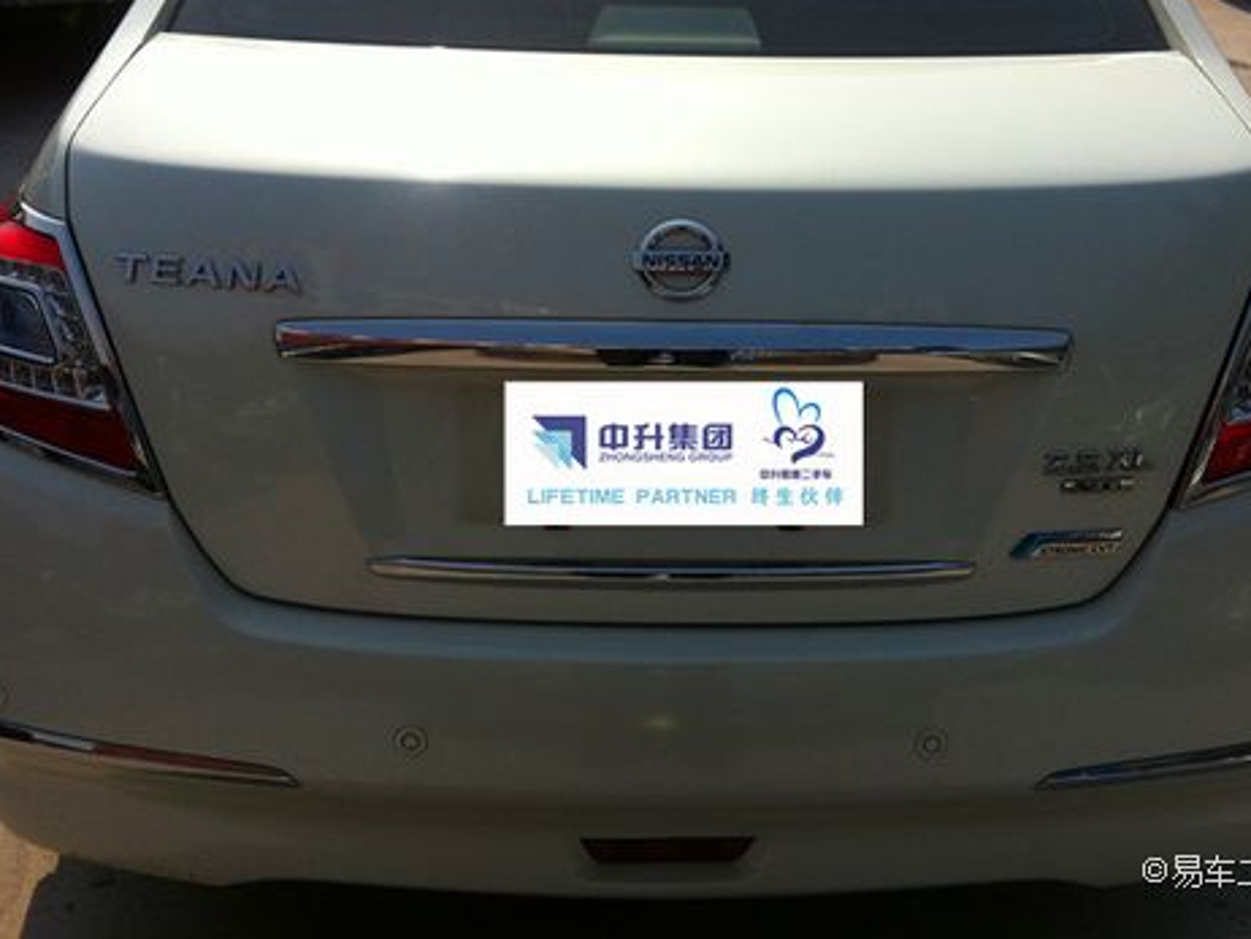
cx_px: 693
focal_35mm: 50
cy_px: 291
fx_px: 1808
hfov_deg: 38.1
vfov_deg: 28.9
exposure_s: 1/2011
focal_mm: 3.85
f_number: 2.8
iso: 80
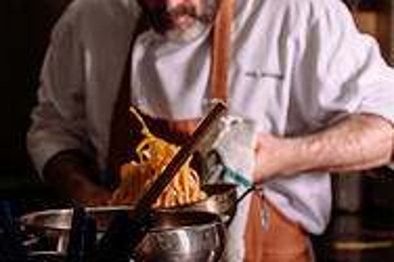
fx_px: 2110
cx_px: 555
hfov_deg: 10.4
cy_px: 125
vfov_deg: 7.1
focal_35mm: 193
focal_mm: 58
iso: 100
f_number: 4
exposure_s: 1/100
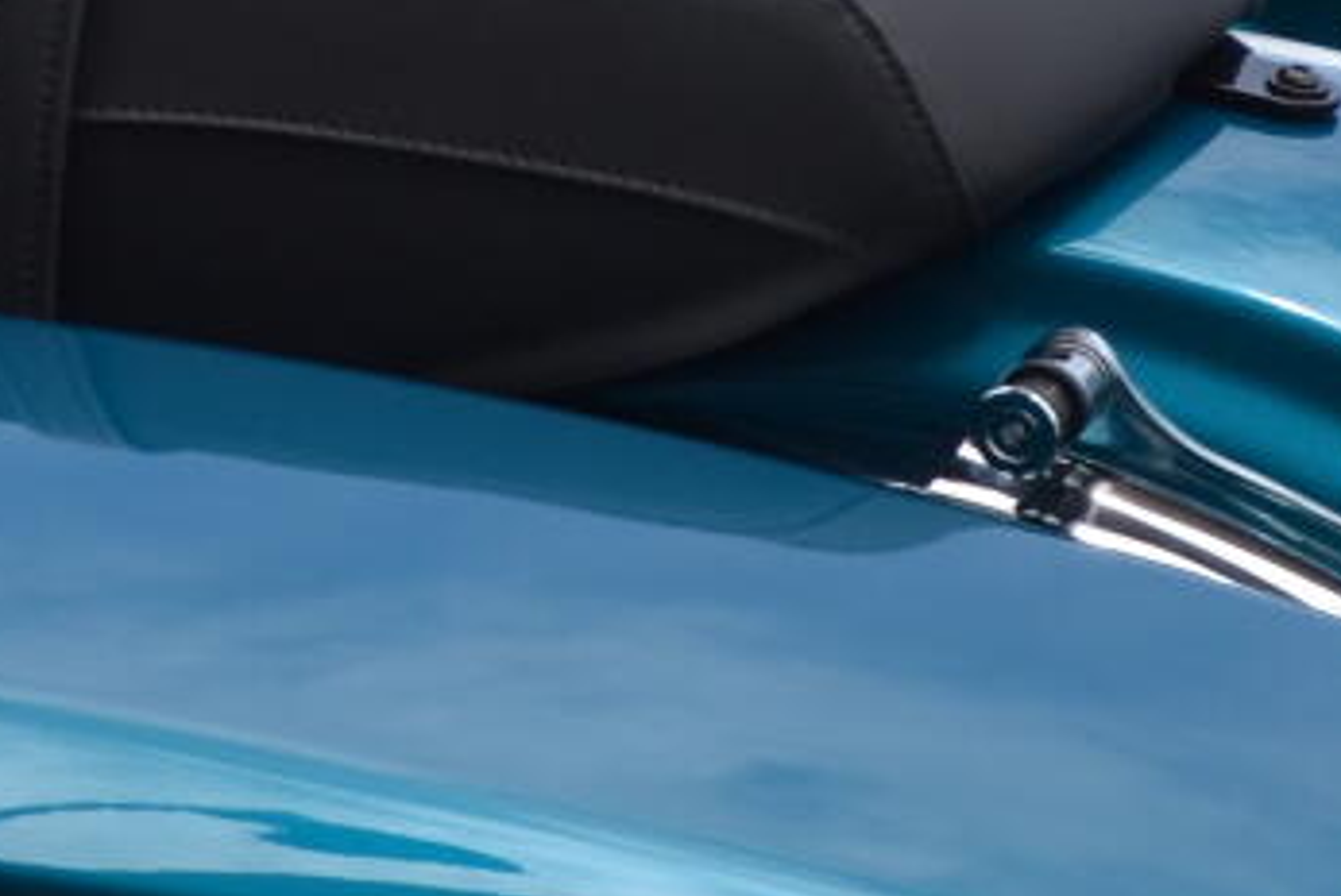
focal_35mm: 190
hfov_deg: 10.6
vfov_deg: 7.2
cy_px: 83
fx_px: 7083
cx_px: -305
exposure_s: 1/200
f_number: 7.1
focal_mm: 22
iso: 100
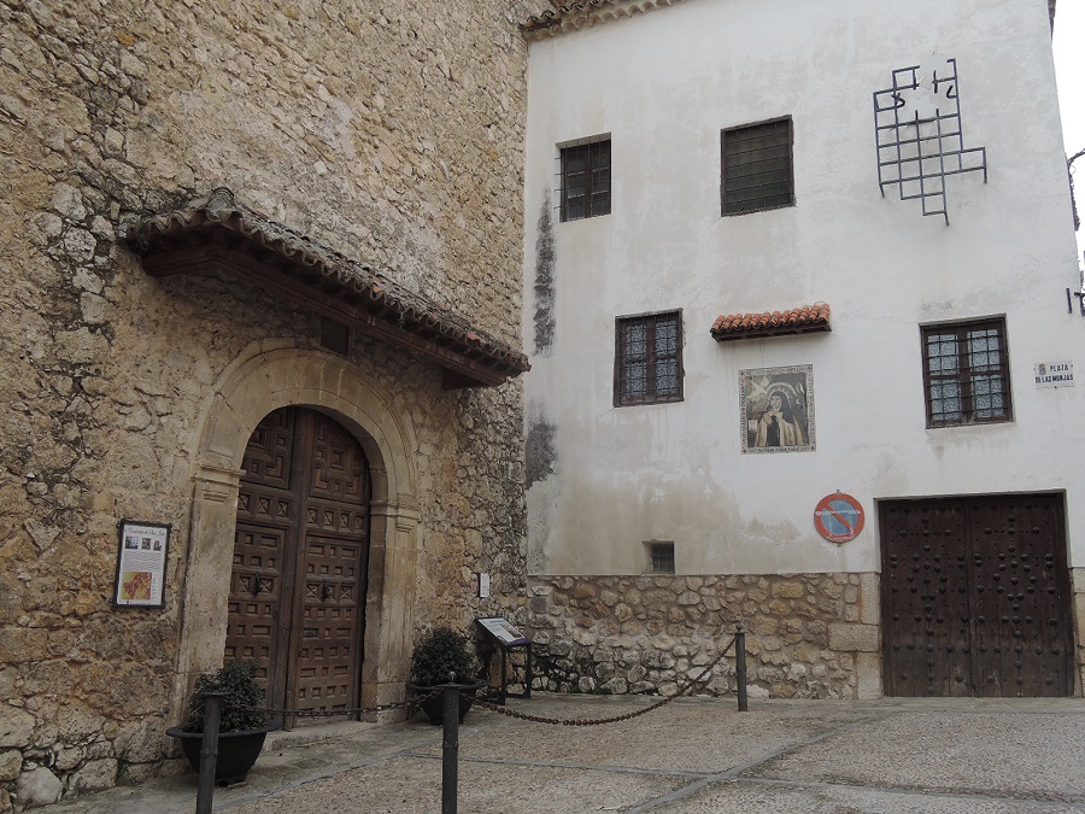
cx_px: 542
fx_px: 972
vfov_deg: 45.4
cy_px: 407
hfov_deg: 58.4
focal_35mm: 31
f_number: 4
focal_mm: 6.6
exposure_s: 1/160
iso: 80
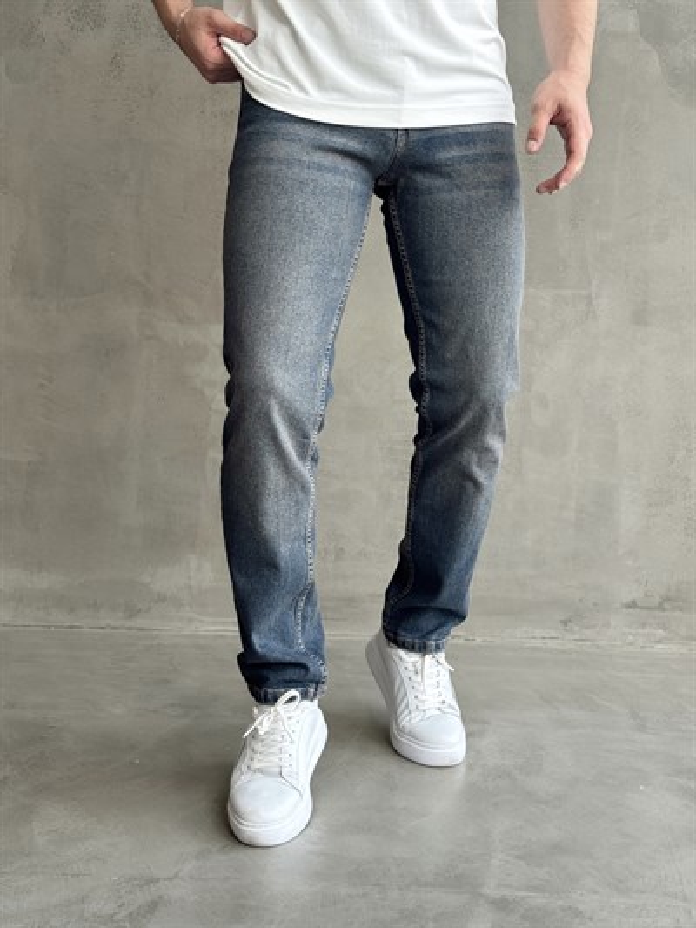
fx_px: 1286
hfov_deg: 30.3
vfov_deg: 39.6
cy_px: 464
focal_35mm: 48
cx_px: 348
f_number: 1.78
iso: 64
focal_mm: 6.76
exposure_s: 1/317
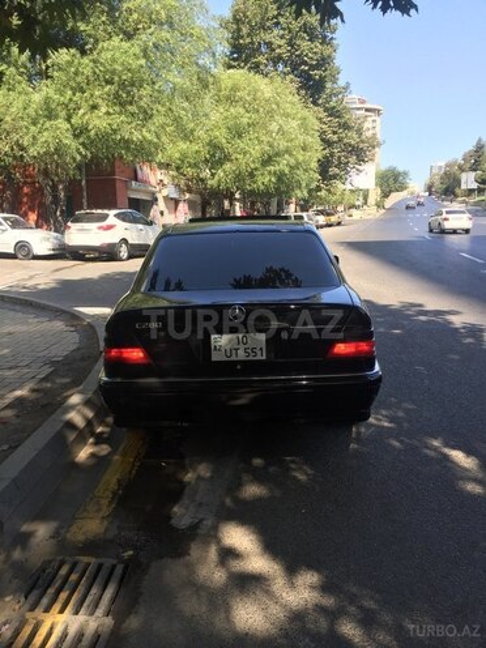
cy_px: 324
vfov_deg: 61.7
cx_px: 243
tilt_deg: -8.5
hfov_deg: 48.2
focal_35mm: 29
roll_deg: +0.7
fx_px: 543
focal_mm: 4.15
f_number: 2.2
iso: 32
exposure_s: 1/628
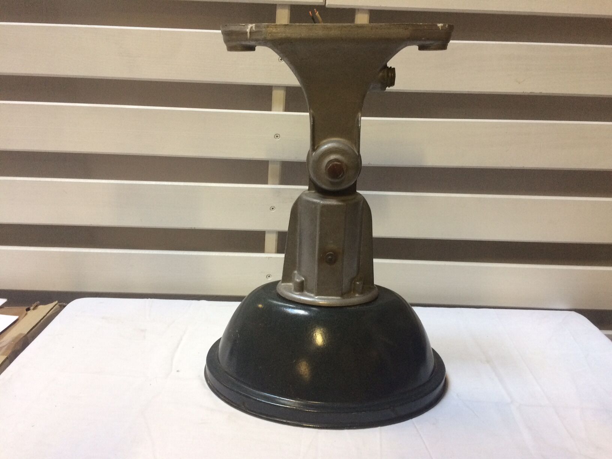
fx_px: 513
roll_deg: -2.7
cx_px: 306
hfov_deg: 61.7
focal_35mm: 29
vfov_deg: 48.2
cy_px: 230
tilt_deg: -20.8
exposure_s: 1/33
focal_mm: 4.15
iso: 200
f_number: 2.2
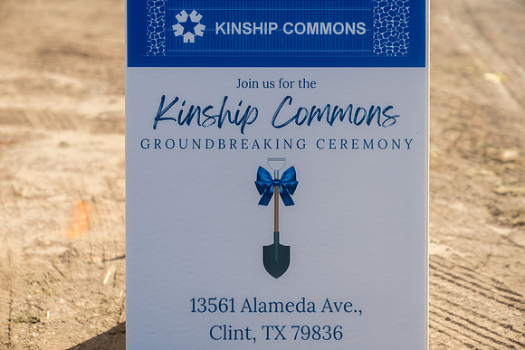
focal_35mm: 71
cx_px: 262
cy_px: 175
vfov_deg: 19.2
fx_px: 1035
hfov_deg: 28.5
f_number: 2.8
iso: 100
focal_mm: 70
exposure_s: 1/1600
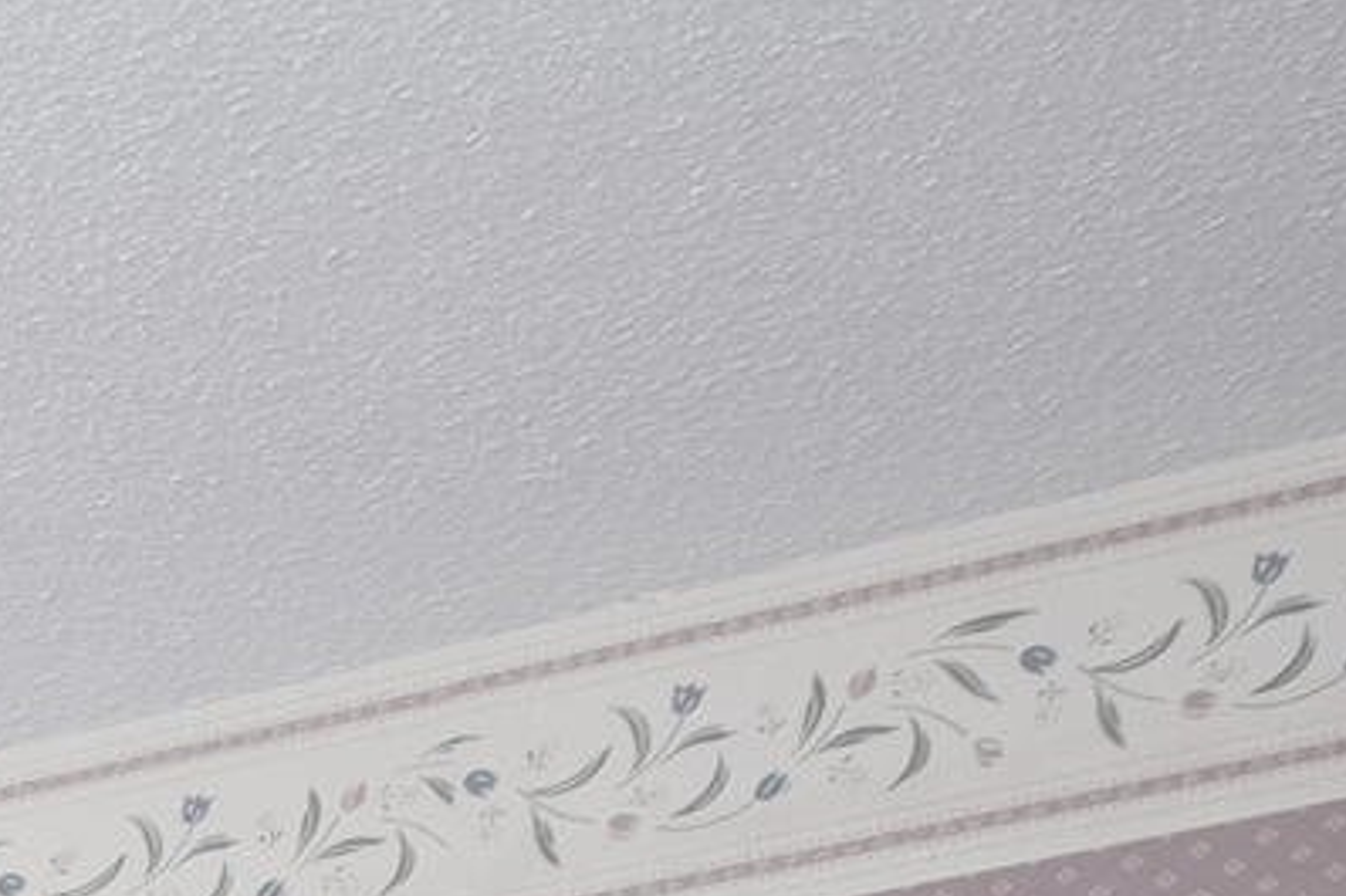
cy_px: 2887
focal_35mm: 113
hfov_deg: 12.3
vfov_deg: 9.1
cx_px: -2279
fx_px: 4223
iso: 320
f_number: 8
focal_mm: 10
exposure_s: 1/4
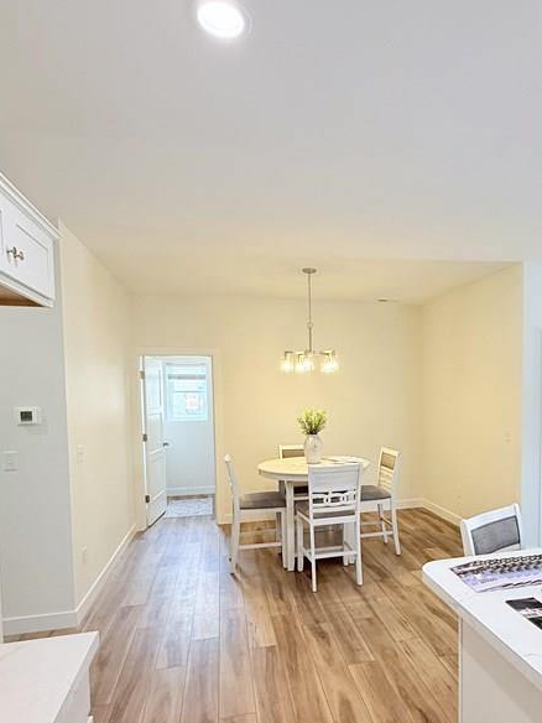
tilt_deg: -2.3
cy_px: 425
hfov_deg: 57.8
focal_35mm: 23
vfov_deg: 73.3
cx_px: 354
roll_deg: -0.5
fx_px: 480
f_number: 2.2
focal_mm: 2.22
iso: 160
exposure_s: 1/120
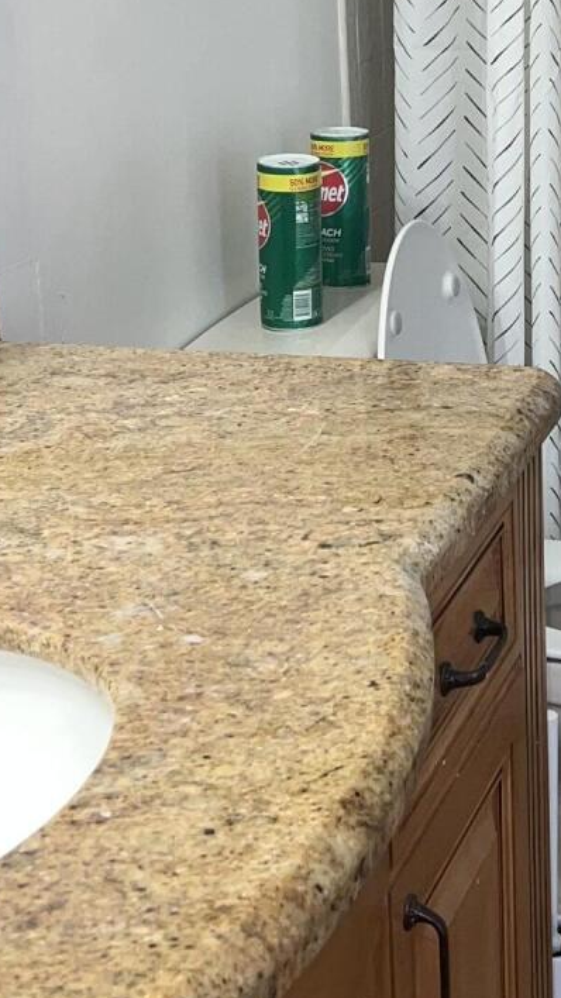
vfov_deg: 26.2
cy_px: 240
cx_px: 522
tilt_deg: -11.2
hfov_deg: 14.9
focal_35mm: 80
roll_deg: +1.7
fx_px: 2117
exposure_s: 1/120
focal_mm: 5.7
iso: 100
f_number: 1.5
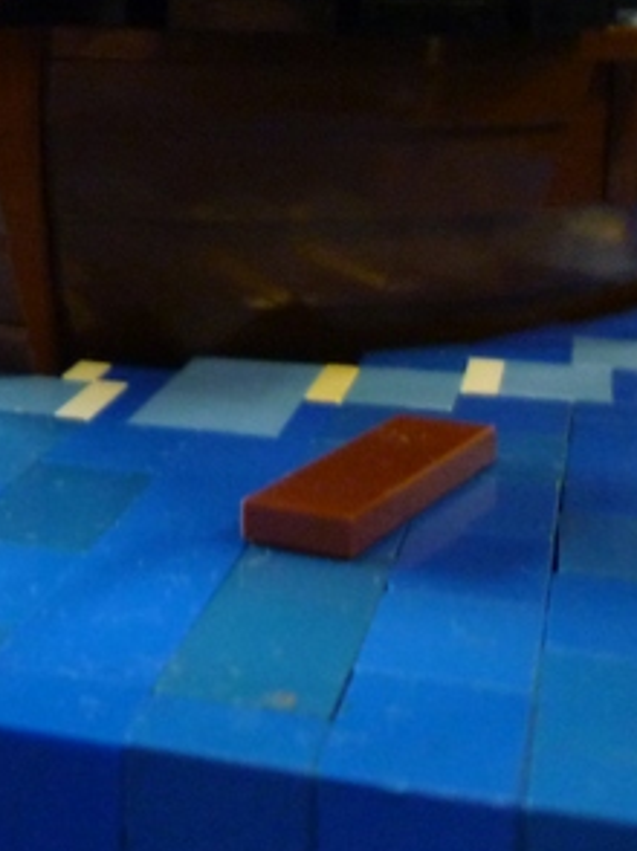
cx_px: -388
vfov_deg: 23.6
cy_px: -9
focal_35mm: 79
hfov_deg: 16.5
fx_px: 1941
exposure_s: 1/8
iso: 400
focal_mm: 5.2
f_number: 3.3
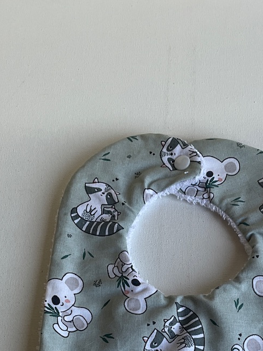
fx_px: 578
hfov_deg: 25.3
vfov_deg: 32.6
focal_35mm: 57
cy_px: 293
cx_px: 200
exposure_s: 1/100
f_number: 1.8
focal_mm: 3
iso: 20
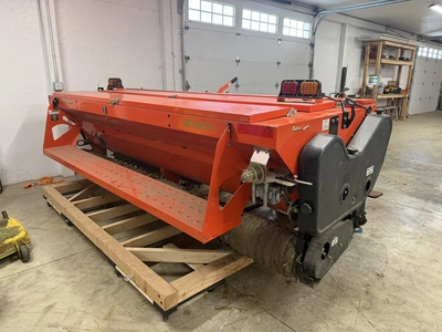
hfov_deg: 71.6
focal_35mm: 24
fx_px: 306
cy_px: 166
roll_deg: +1.6
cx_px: 221
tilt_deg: -15.7
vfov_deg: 56.8
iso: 250
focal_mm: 6.76
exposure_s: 1/60
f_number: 1.78
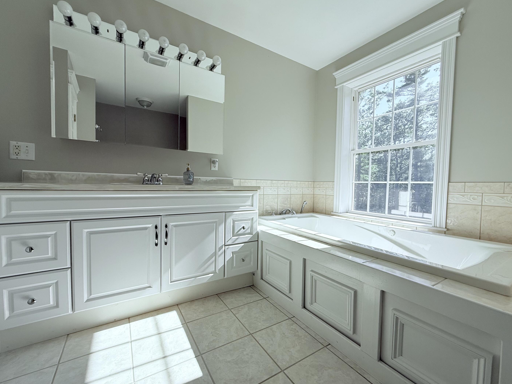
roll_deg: -1.3
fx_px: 222
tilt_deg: -2.9
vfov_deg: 81.7
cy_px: 195
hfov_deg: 98.1
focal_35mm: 15
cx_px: 264
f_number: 2.2
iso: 50
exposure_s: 1/625
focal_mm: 2.22
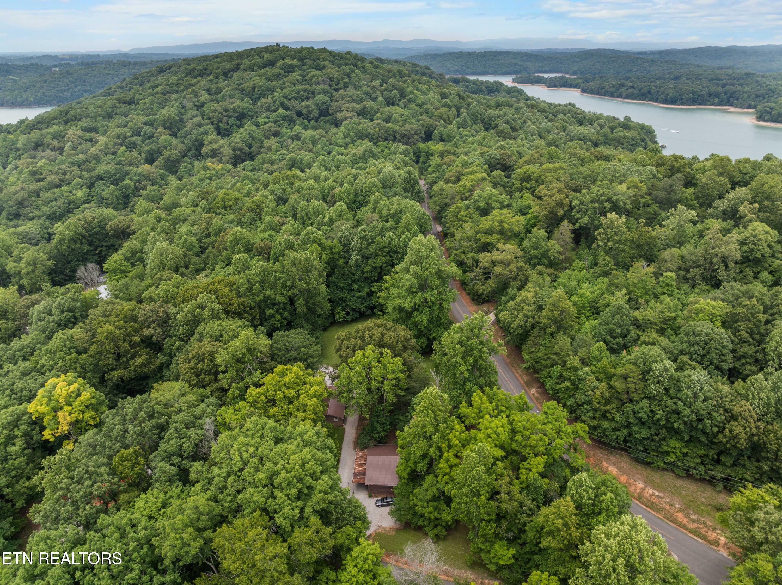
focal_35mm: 24
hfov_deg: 71.6
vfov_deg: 56.8
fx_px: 542
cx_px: 391
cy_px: 292
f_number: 2.8
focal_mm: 12.29
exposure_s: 1/40
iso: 100
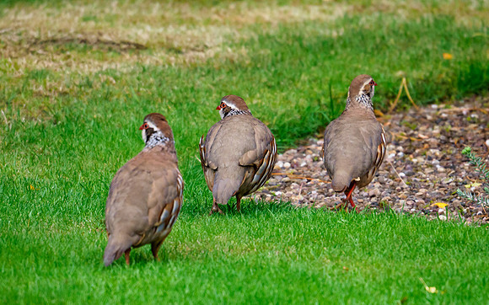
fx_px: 12443
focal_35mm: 934
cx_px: 244
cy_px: 152
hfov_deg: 2.3
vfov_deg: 1.4
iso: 1600
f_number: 7.1
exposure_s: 1/320
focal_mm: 385
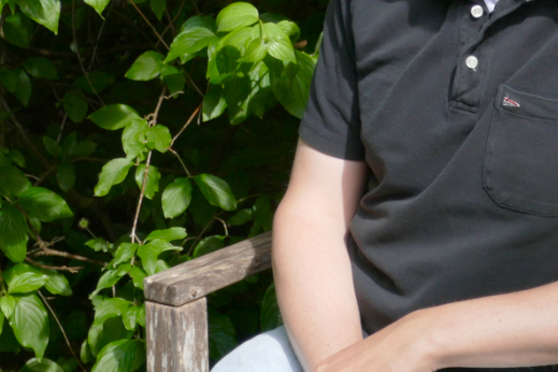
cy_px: -41
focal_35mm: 162
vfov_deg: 8.4
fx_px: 2511
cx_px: 402
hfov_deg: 12.7
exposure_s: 1/320
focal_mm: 25.5
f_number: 4.5
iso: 125
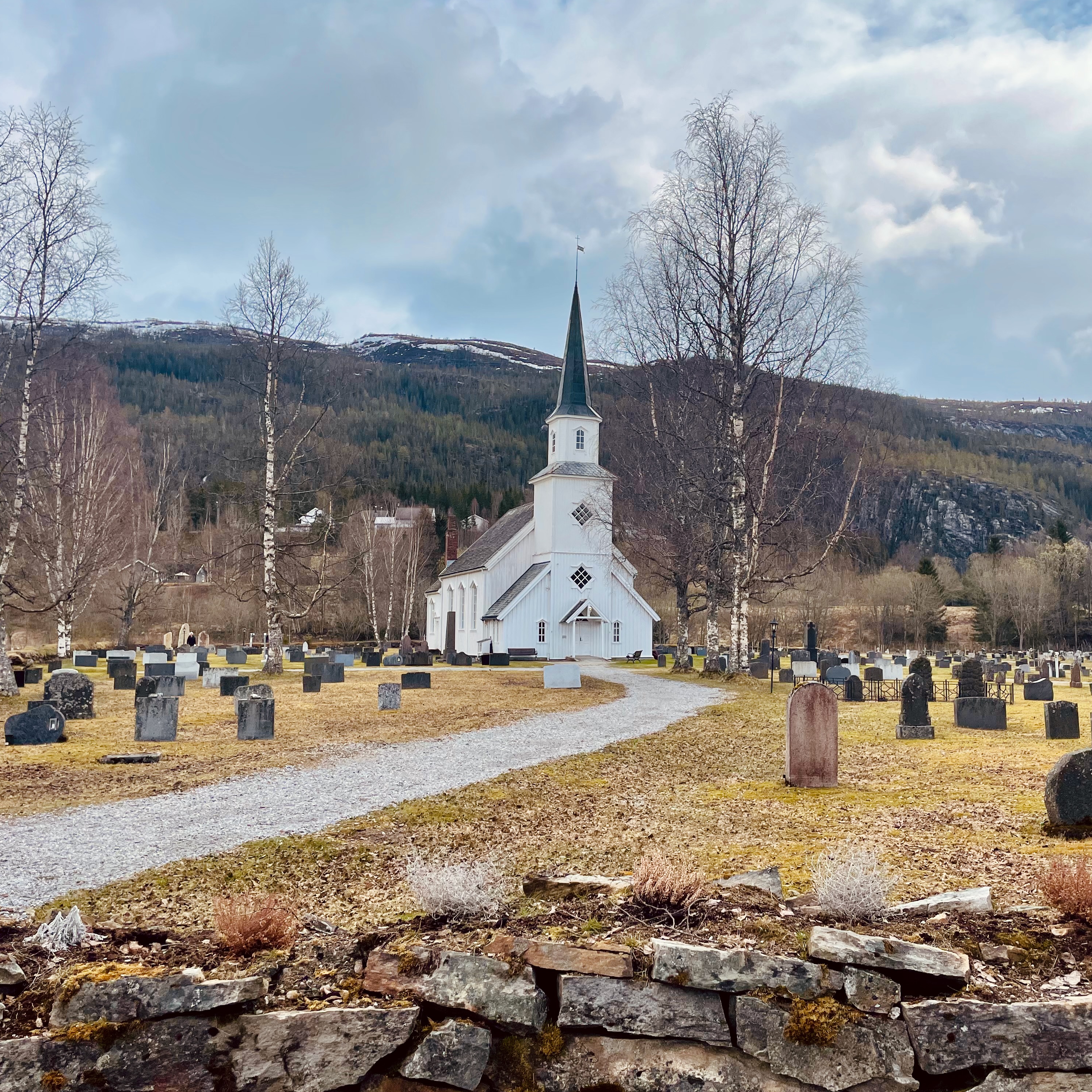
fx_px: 1106
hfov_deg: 52.4
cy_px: 543
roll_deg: +0.5
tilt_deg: +7.3
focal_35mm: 31
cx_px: 622
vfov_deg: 52.5
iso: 32
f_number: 1.6
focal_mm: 4.2
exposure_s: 1/5814
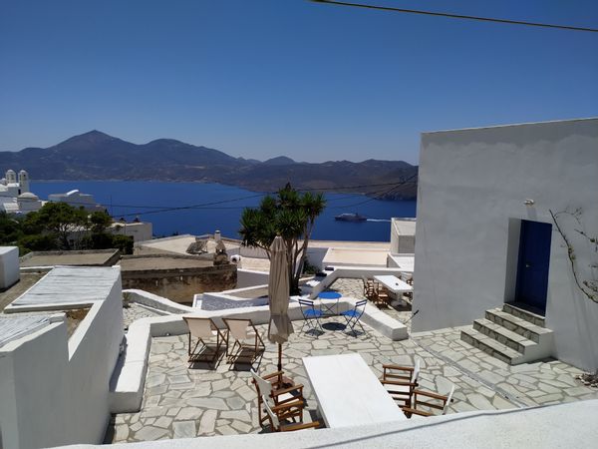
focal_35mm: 24
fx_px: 415
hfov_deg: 71.6
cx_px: 299
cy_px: 224
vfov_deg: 56.8
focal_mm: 3.94
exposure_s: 1/6729
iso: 100
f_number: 1.9
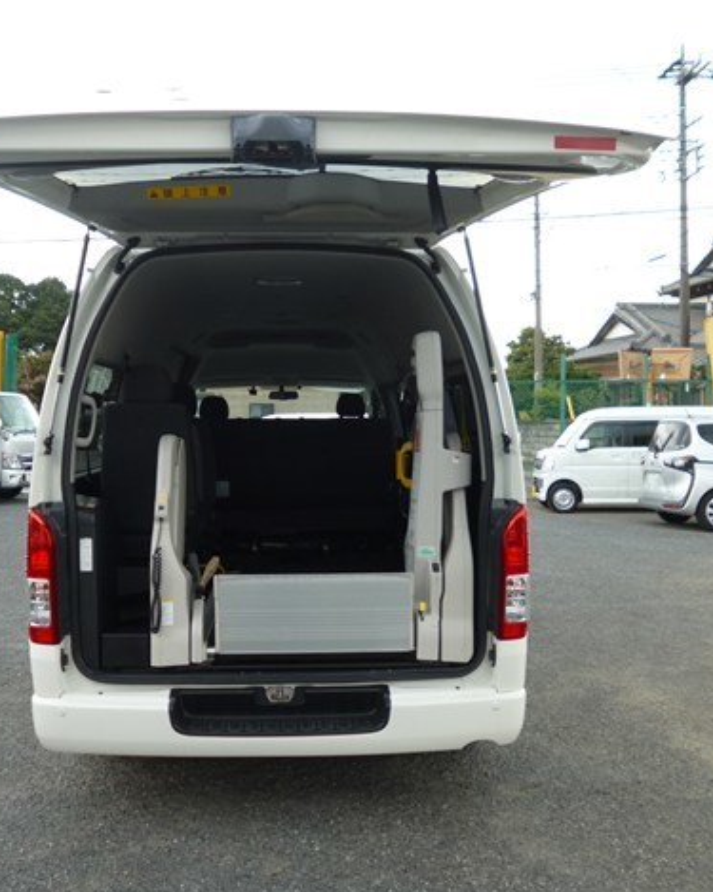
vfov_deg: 55.7
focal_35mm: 32
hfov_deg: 45.7
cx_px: 306
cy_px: 443
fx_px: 844
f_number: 2.8
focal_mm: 4.3
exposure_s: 1/160
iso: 100
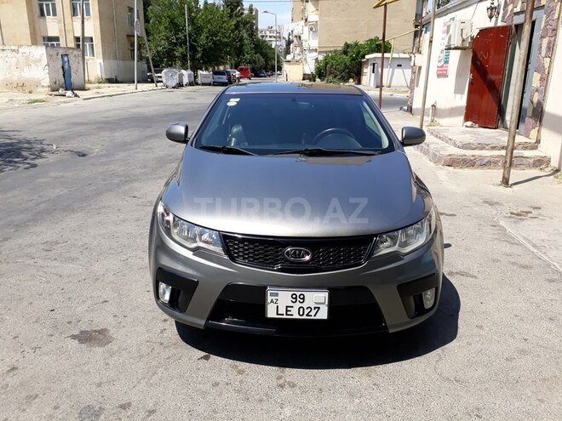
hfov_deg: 65.3
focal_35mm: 27
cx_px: 281
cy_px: 210
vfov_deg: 51.4
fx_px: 438
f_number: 1.9
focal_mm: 3.6
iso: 40
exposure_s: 1/977
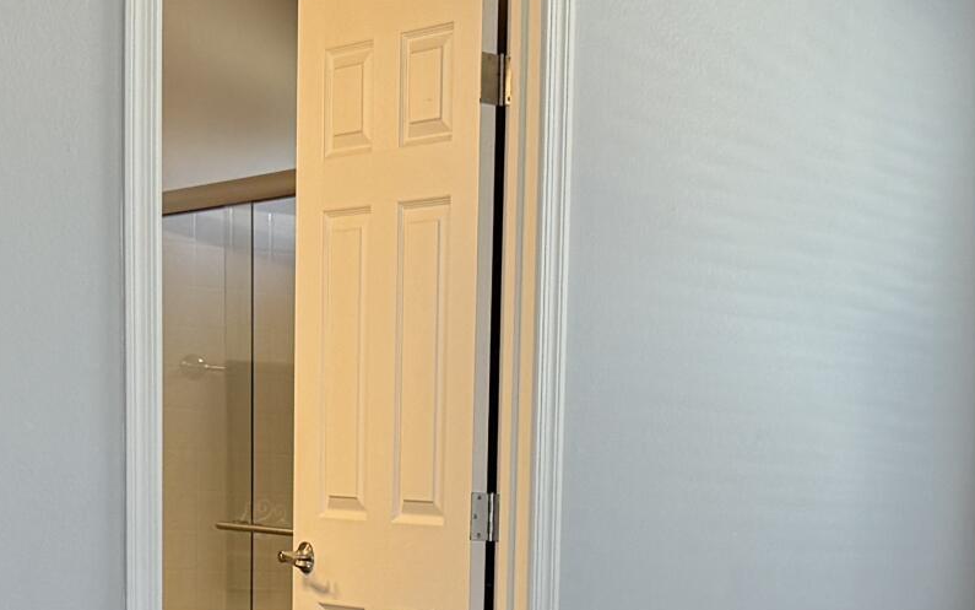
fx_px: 2551
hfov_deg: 21.5
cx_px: 732
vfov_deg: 13.0
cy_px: 890
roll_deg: -2.2
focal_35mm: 96
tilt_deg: -8.0
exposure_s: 1/128
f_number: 1.78
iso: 200
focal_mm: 6.76
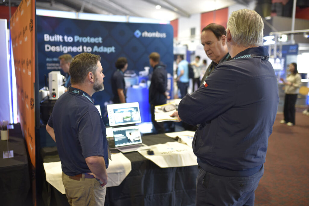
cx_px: 154
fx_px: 301
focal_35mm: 35
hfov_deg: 54.4
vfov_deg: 37.9
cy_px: 103
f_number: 1.8
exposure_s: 1/60
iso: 800
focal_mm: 35
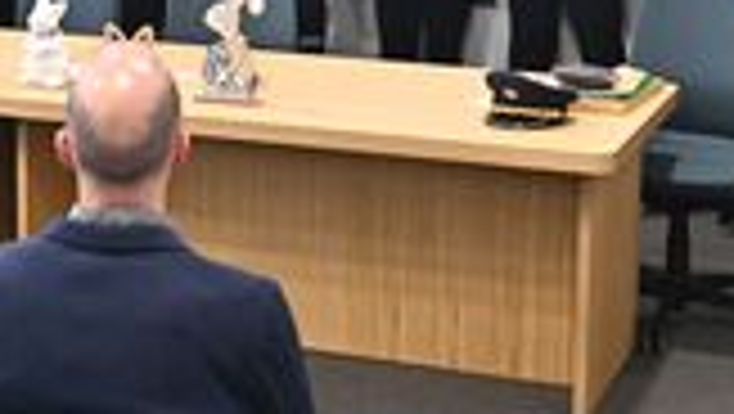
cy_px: -99
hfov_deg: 21.0
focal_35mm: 101
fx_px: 1967
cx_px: 212
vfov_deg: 11.7
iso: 5000
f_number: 4
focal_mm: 35
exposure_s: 1/160
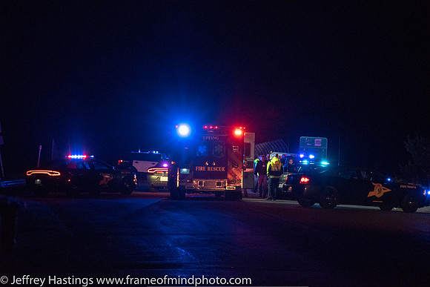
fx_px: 1971
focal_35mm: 165
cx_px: 215
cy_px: 144
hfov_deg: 12.4
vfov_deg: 8.3
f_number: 4.5
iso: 2000
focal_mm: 110
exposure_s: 1/400
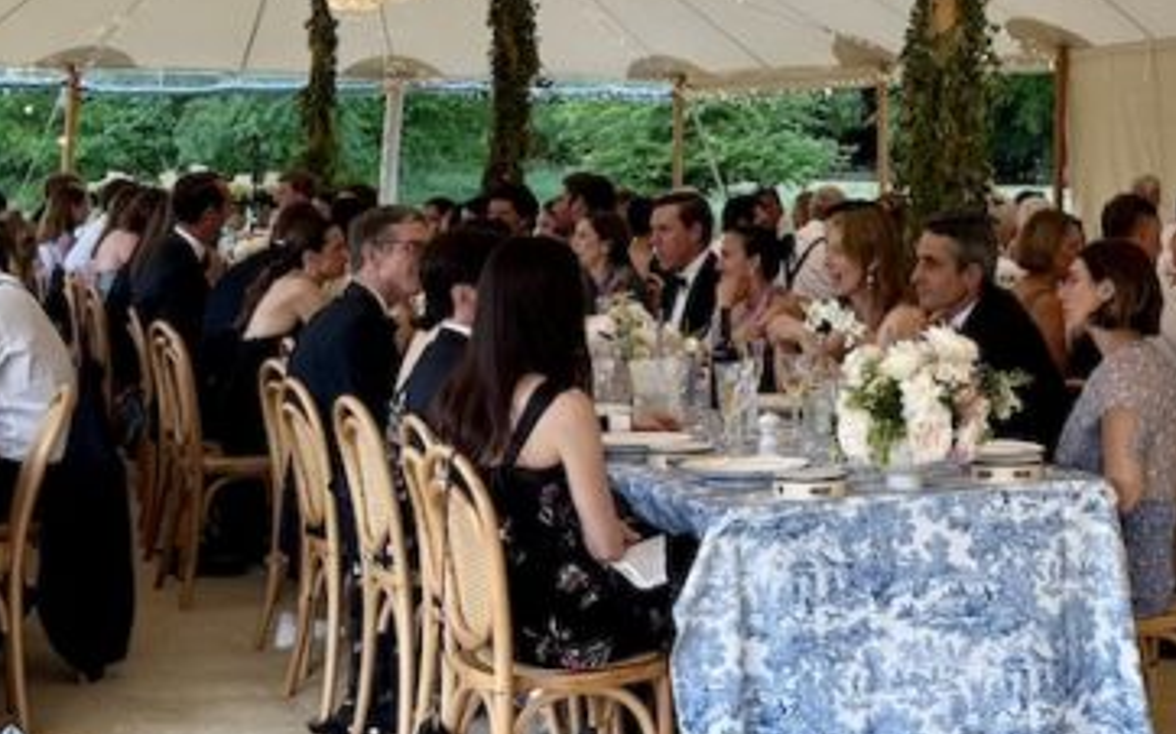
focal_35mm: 72
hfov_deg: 28.0
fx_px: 2307
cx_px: 932
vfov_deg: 17.7
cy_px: 29
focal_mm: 6.76
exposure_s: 1/102
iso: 64
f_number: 1.78
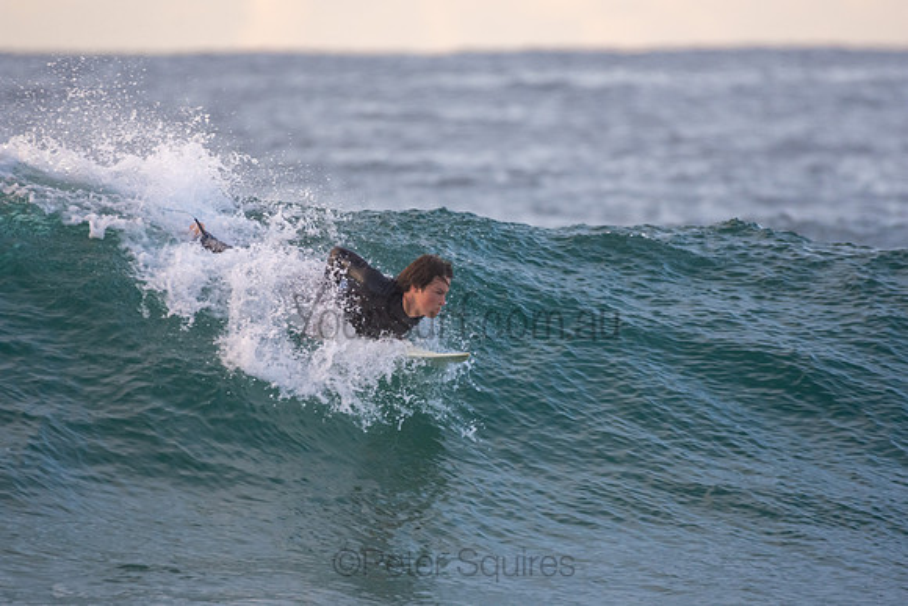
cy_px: 303
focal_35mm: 750
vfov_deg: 1.8
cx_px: 454
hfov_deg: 2.7
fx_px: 18920
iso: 1000
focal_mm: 500
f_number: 5.6
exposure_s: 1/500
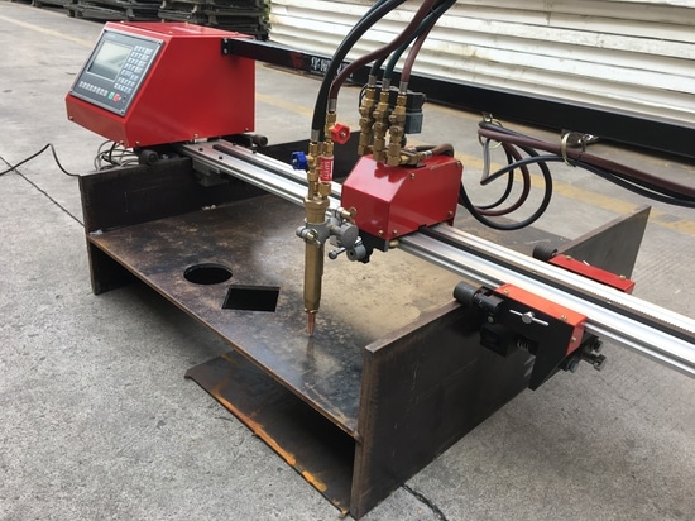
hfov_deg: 61.7
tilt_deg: -24.8
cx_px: 348
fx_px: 582
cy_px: 260
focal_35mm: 29
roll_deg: -4.0
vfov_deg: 48.2
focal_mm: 4.15
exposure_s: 1/172
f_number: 2.2
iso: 25
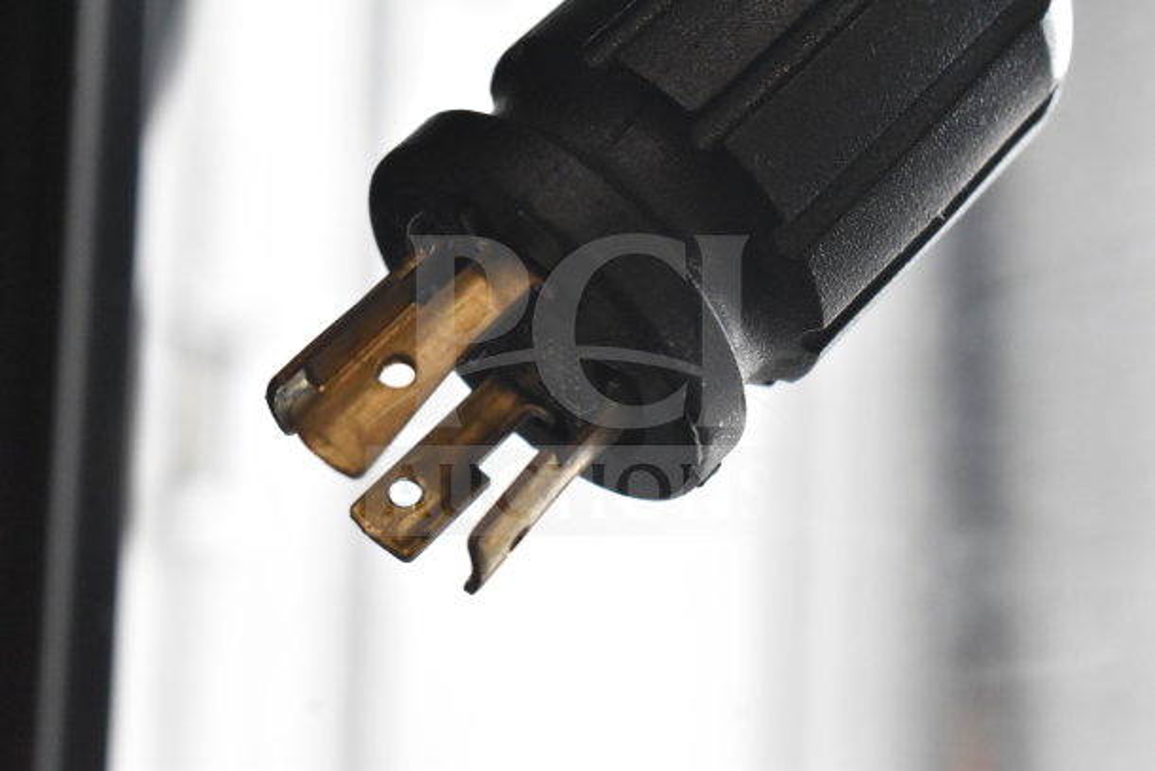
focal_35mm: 82
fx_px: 2647
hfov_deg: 24.6
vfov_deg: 16.6
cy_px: 386
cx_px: 578
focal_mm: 55
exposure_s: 1/320
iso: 6400
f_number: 9
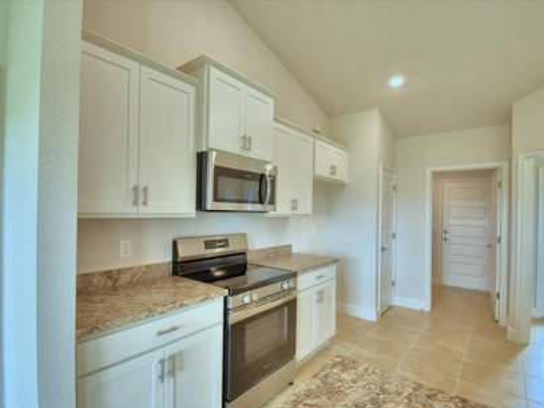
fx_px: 267
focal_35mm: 17
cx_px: 270
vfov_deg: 74.7
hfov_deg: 91.0
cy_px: 211
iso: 400
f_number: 4.5
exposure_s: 1/80
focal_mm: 10
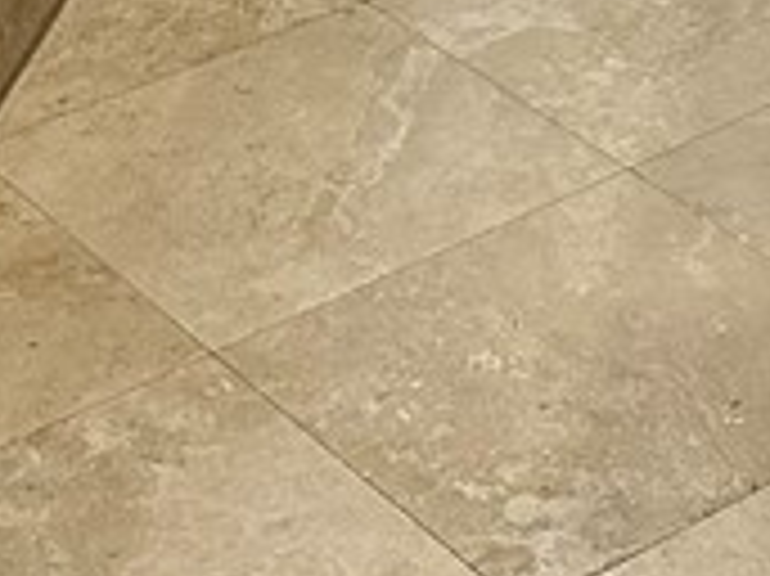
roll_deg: +0.8
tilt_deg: -7.3
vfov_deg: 8.8
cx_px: 707
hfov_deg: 13.6
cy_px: -1026
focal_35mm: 144
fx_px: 3201
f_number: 1.78
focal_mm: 6.86
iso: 160
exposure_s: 1/60
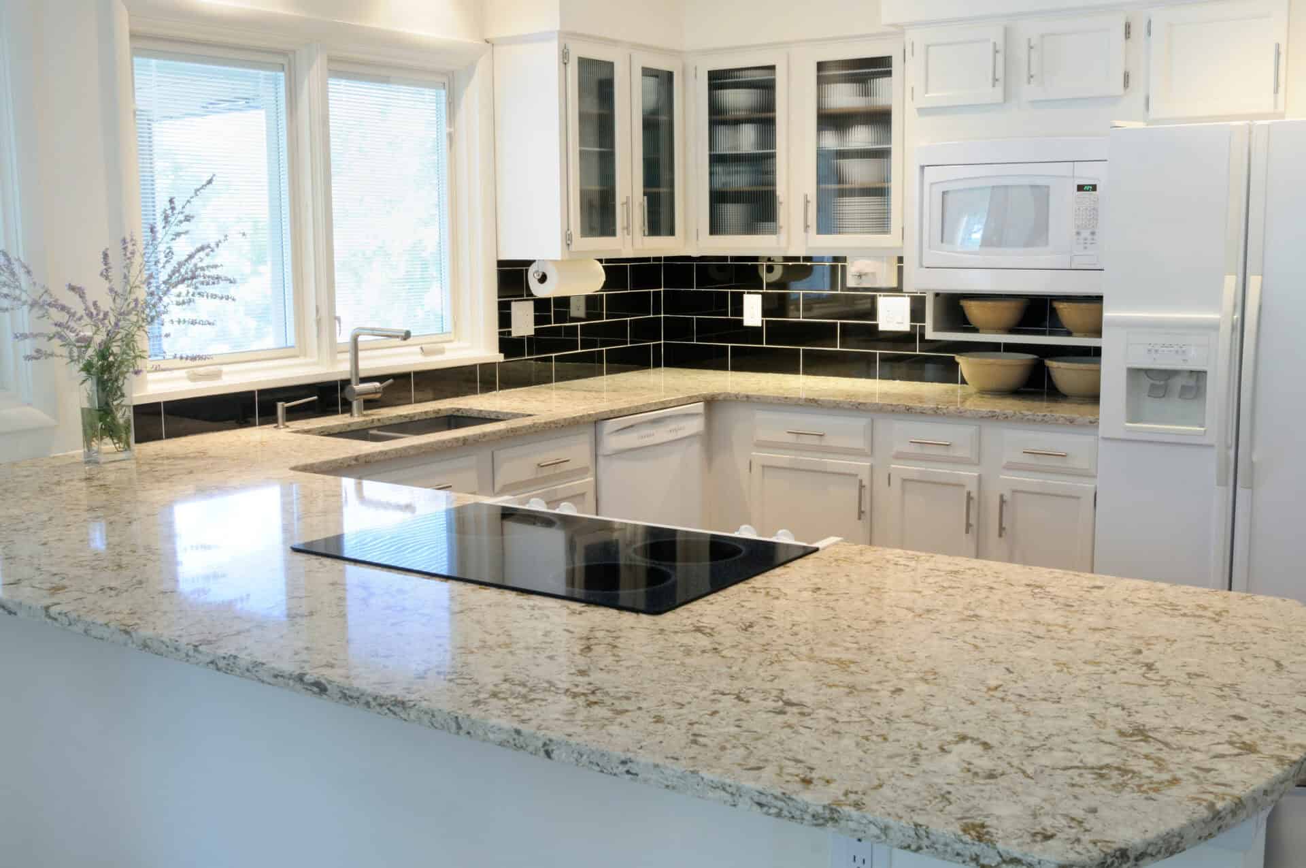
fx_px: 1413
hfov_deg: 49.6
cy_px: 434
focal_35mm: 39
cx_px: 653
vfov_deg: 34.1
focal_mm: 26
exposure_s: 2
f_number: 11
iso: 200
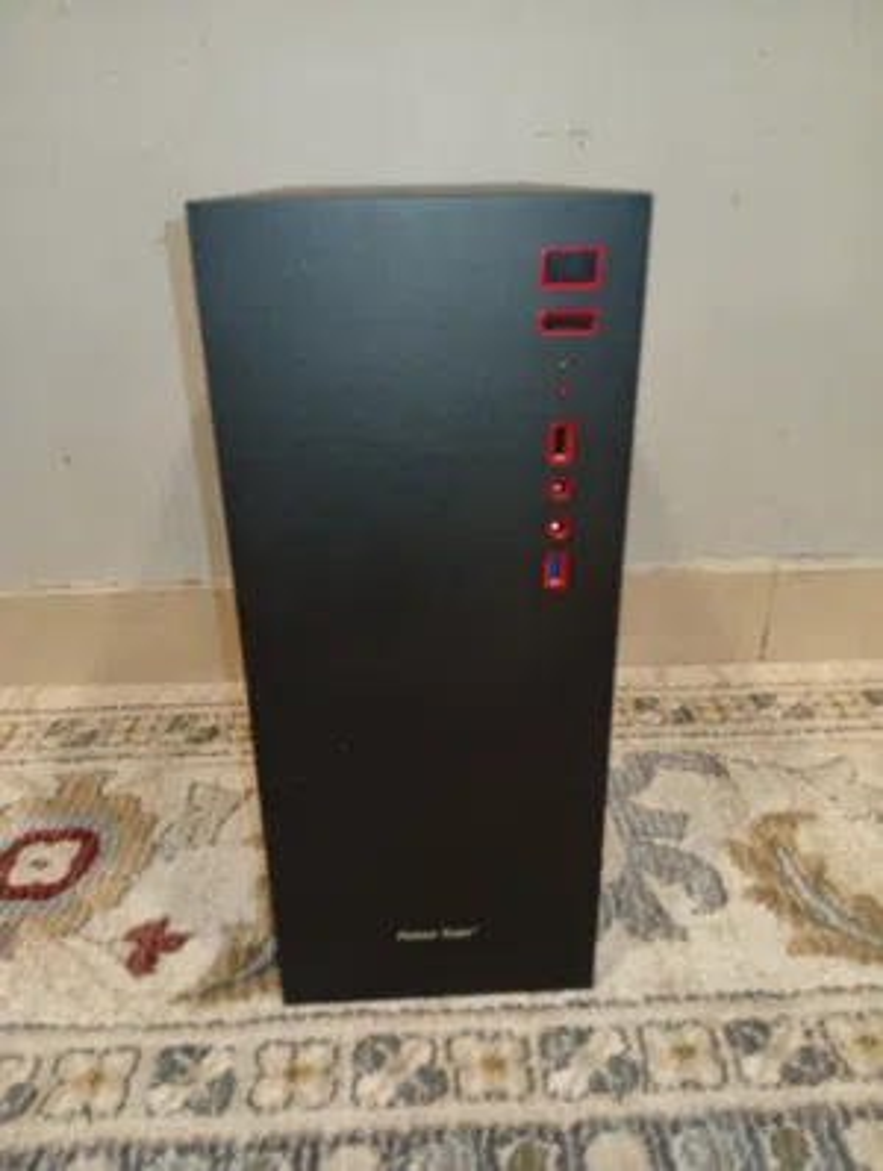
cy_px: 586
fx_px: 915
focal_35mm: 27
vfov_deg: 65.2
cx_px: 442
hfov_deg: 51.5
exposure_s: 1/25
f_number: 1.8
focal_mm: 3.98
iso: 662
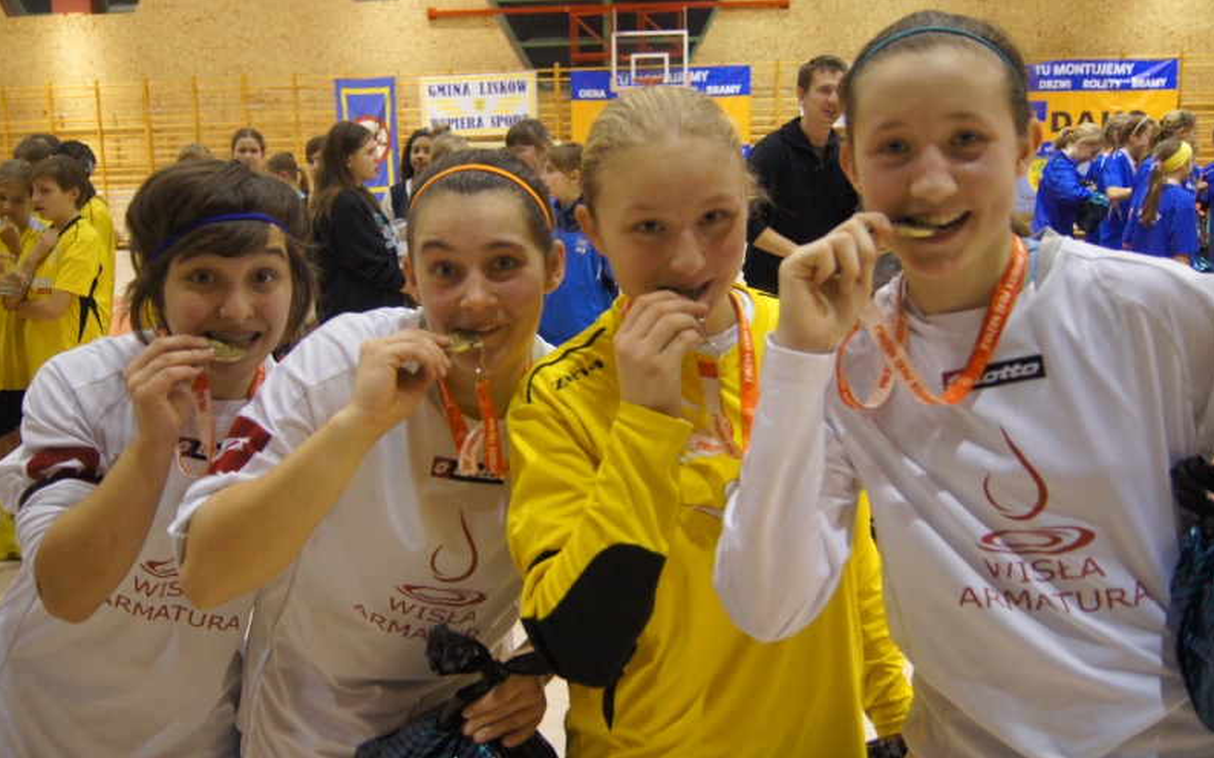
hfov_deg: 52.8
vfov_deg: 34.4
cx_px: 608
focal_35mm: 37
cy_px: 383
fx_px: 1224
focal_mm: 24
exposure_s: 1/80
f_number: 4
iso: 1600
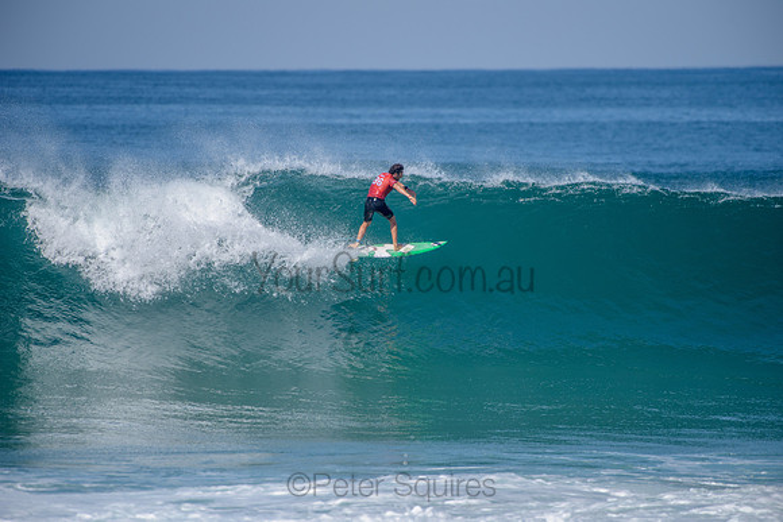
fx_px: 10877
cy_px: 261
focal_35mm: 500
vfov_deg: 2.8
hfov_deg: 4.1
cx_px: 392
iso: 160
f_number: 5.6
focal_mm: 500
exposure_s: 1/2000
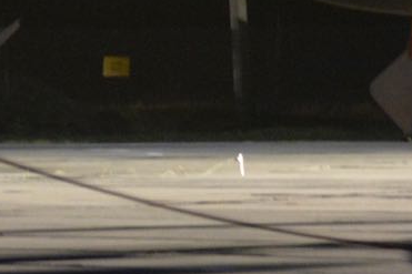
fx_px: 4999
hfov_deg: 4.6
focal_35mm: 437
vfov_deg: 3.1
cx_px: -603
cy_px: 74
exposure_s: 1/4
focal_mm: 72
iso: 2500
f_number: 5
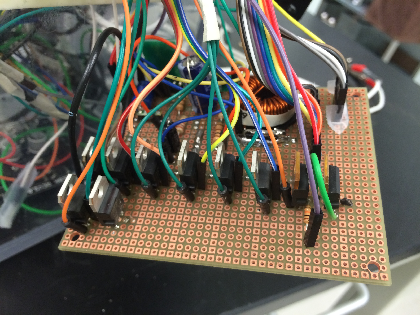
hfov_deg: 61.7
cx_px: 210
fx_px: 352
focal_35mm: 29
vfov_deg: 48.2
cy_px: 158
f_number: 2.2
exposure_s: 1/30
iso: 160
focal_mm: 4.15
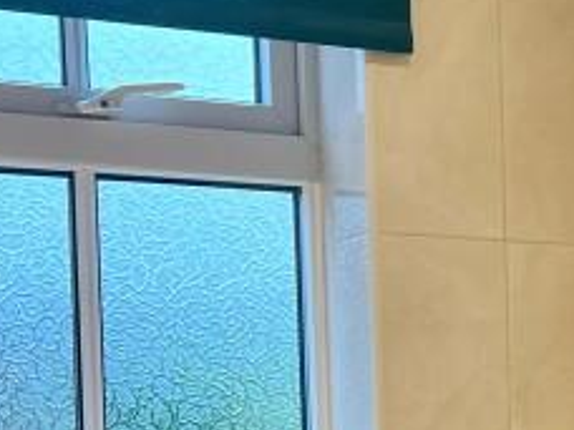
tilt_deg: -3.4
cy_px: 546
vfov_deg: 12.3
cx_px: 768
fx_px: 1940
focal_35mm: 117
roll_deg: +0.7
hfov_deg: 15.9
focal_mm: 5.7
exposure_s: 1/100
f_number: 1.5
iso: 80
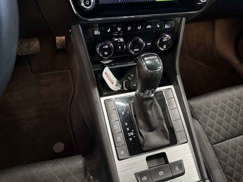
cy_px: 91
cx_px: 122
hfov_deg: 71.6
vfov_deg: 56.8
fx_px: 168
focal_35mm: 24
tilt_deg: -51.1
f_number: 1.78
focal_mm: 6.76
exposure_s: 1/42
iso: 800
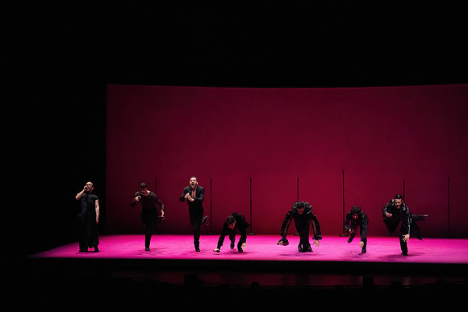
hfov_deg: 16.9
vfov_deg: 11.3
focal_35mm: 121
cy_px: 156
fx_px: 1573
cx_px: 234
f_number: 10
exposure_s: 1/400
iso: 25600
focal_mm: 121
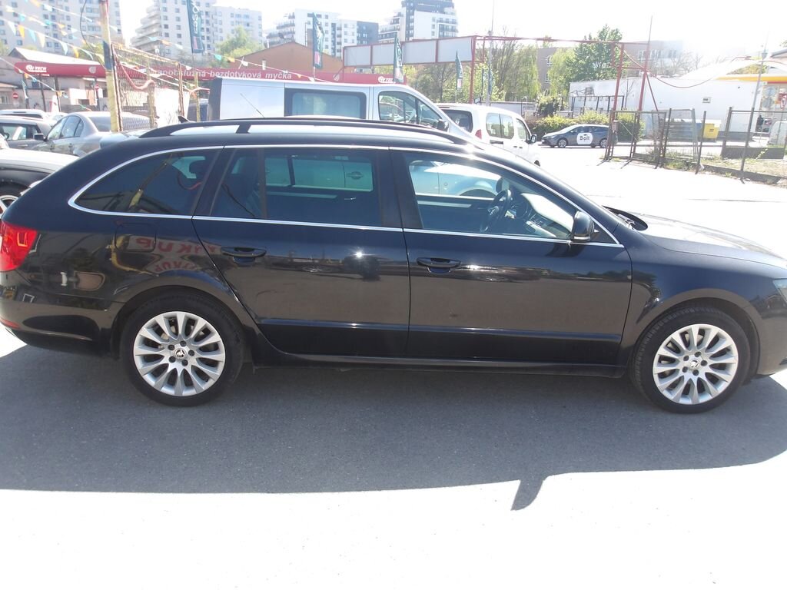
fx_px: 614
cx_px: 394
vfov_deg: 51.4
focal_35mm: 27
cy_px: 295
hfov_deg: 65.3
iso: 100
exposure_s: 1/327
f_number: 3
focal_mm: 4.9
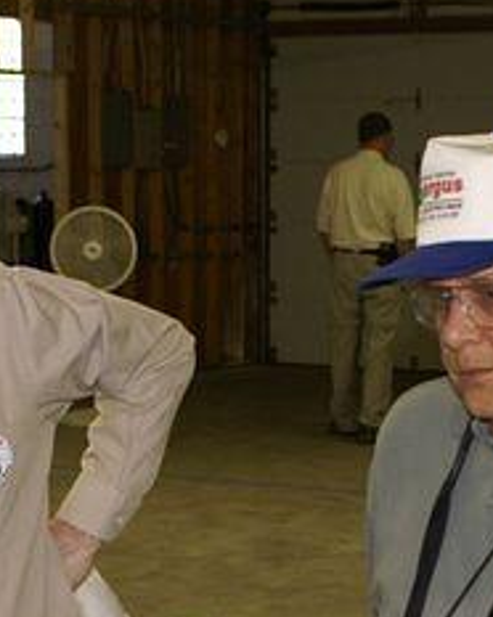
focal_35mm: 116
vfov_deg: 16.4
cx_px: 228
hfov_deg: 13.3
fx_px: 2118
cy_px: 524
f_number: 5
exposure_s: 1/60
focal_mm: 30
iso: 400
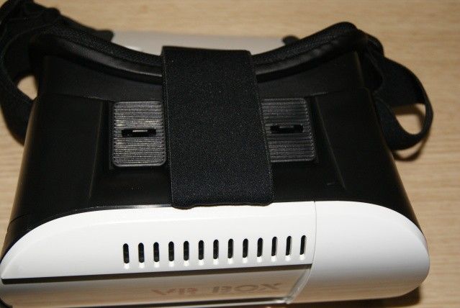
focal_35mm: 52
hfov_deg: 37.8
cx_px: 230
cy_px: 154
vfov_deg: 25.8
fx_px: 672
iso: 400
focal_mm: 35
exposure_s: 1/60
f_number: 6.3
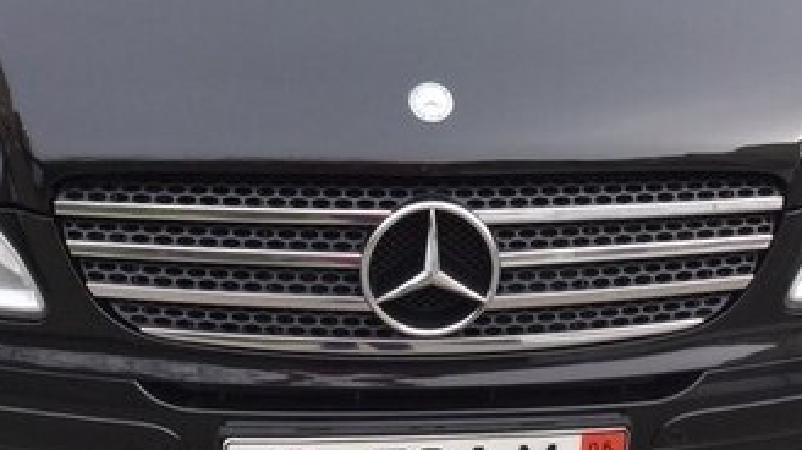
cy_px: -84
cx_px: 443
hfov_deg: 31.0
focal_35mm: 68
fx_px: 1445
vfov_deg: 16.9
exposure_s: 1/304
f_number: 2.4
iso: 25
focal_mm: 3.3
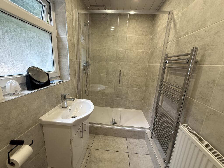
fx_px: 91
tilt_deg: -12.5
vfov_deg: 85.7
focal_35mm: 14
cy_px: 84
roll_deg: -3.6
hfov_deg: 102.1
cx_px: 112
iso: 200
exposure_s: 1/100
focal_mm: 2.22
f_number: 2.2
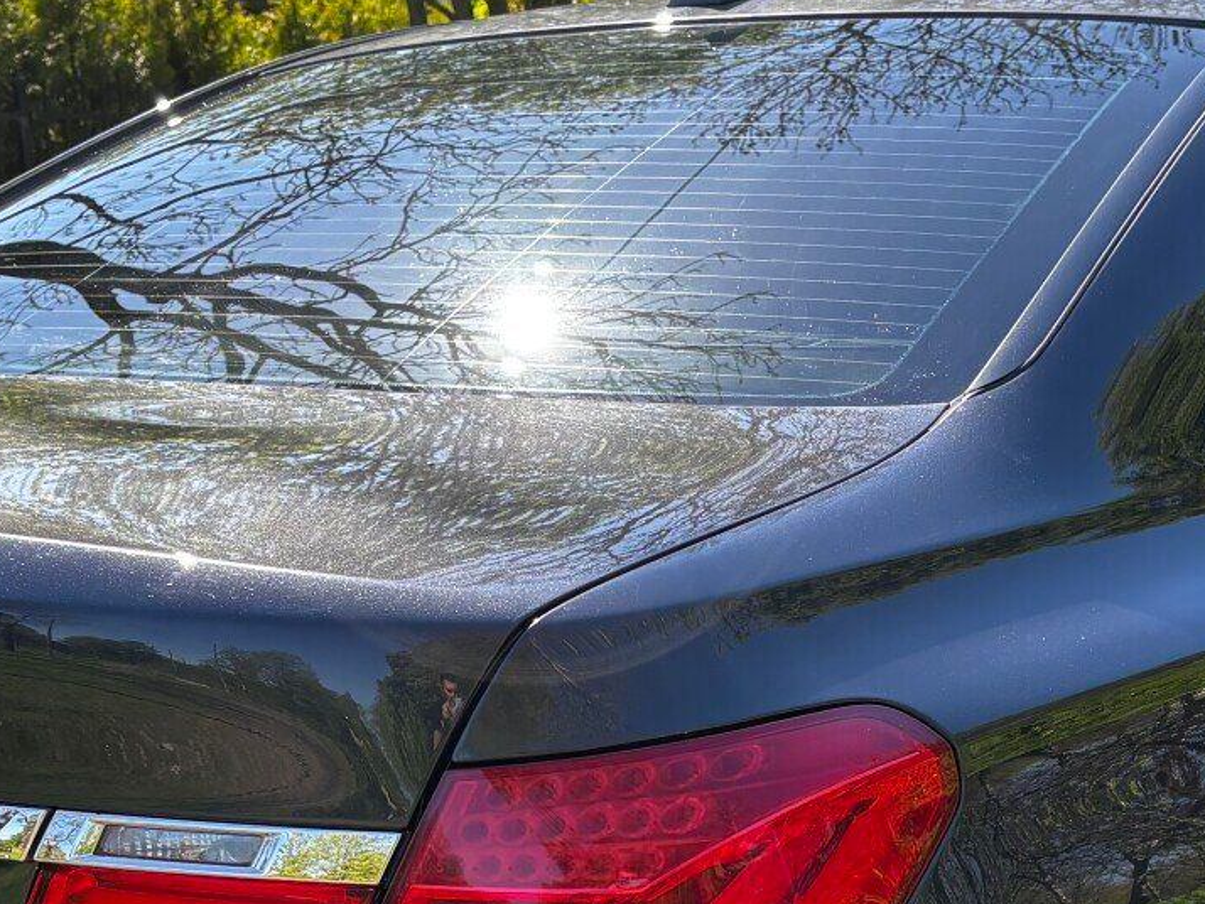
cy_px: 883
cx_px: 680
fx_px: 2472
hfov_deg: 27.4
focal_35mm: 71
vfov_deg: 20.2
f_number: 1.6
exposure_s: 1/510
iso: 50
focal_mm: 5.96
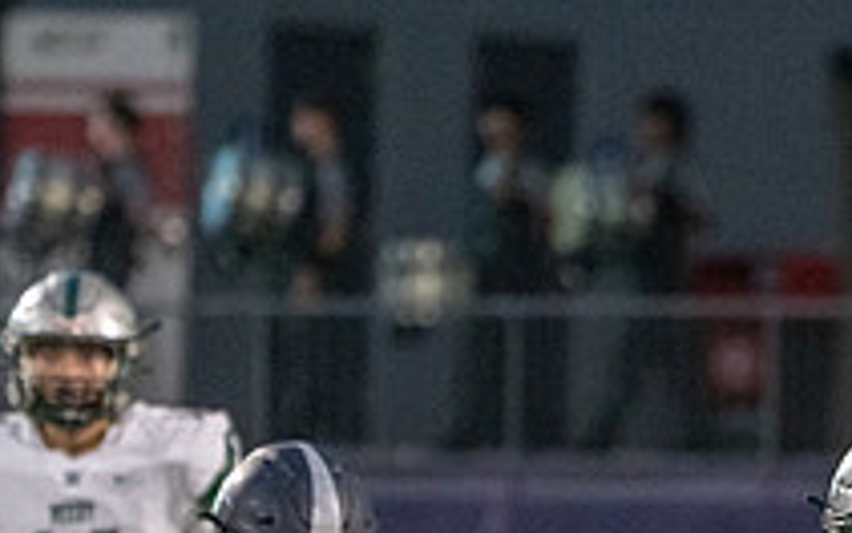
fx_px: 21600
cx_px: 921
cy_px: 783
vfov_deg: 1.4
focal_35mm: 930
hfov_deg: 2.3
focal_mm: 291
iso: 8000
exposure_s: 1/1000
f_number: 5.6
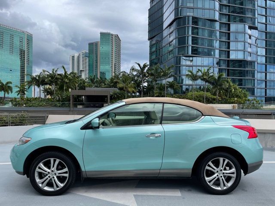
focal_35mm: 26
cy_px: 103
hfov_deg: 67.3
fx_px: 207
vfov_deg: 53.1
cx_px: 138
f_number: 1.6
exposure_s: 1/3125
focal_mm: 4.2
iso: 32
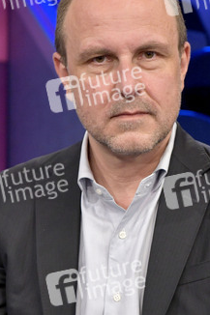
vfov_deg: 25.1
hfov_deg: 16.8
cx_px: 124
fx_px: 709
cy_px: 138
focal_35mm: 81
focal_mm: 66
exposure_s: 1/200
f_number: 6.3
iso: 2500
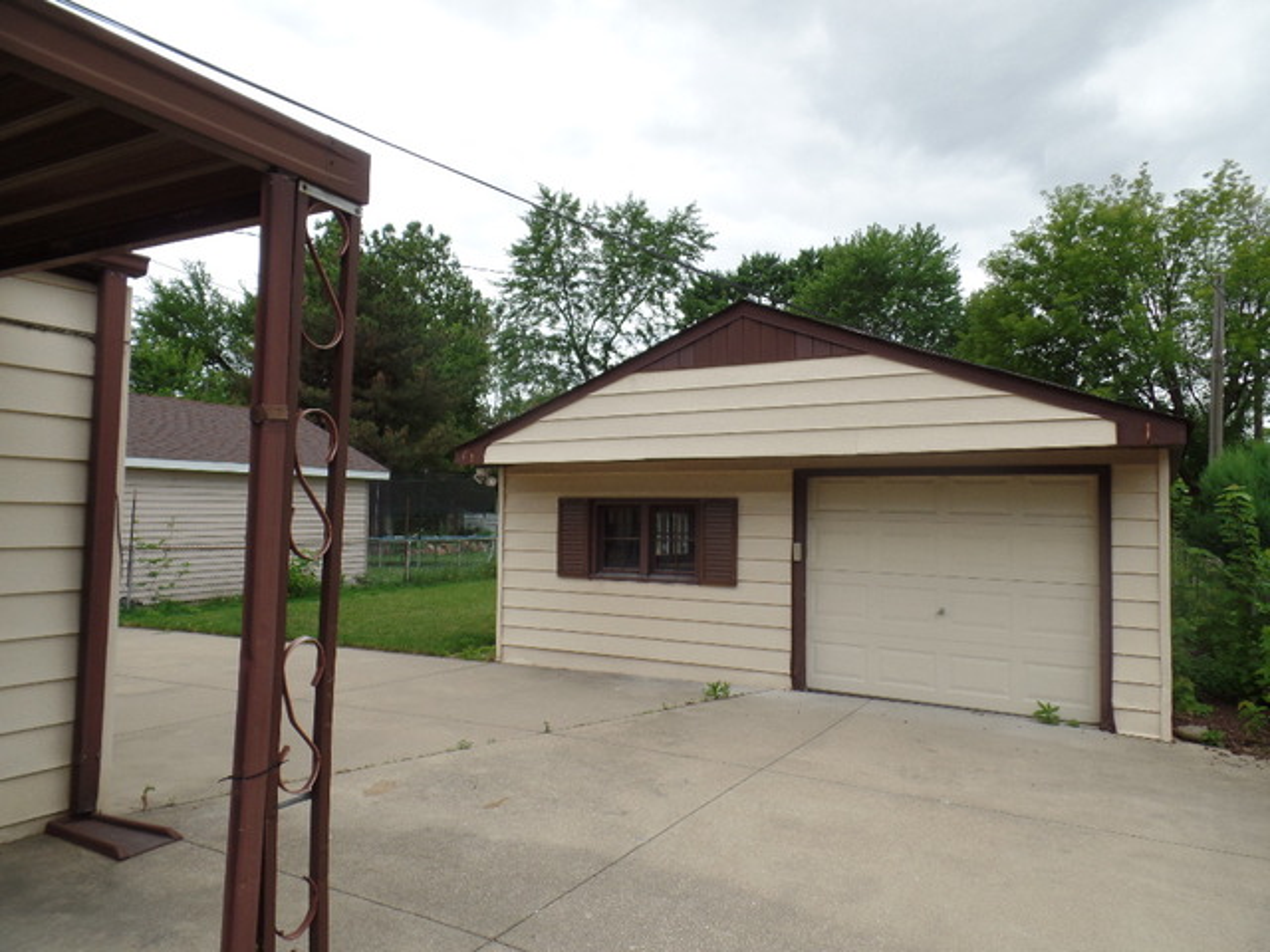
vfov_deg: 58.9
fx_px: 844
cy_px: 476
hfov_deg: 73.9
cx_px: 635
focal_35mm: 23
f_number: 3.5
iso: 80
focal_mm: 4.1
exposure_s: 1/500
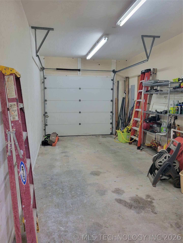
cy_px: 122
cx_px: 92
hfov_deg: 53.1
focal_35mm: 26
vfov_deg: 67.3
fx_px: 183
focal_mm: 5.4
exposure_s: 1/40
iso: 200
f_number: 1.8
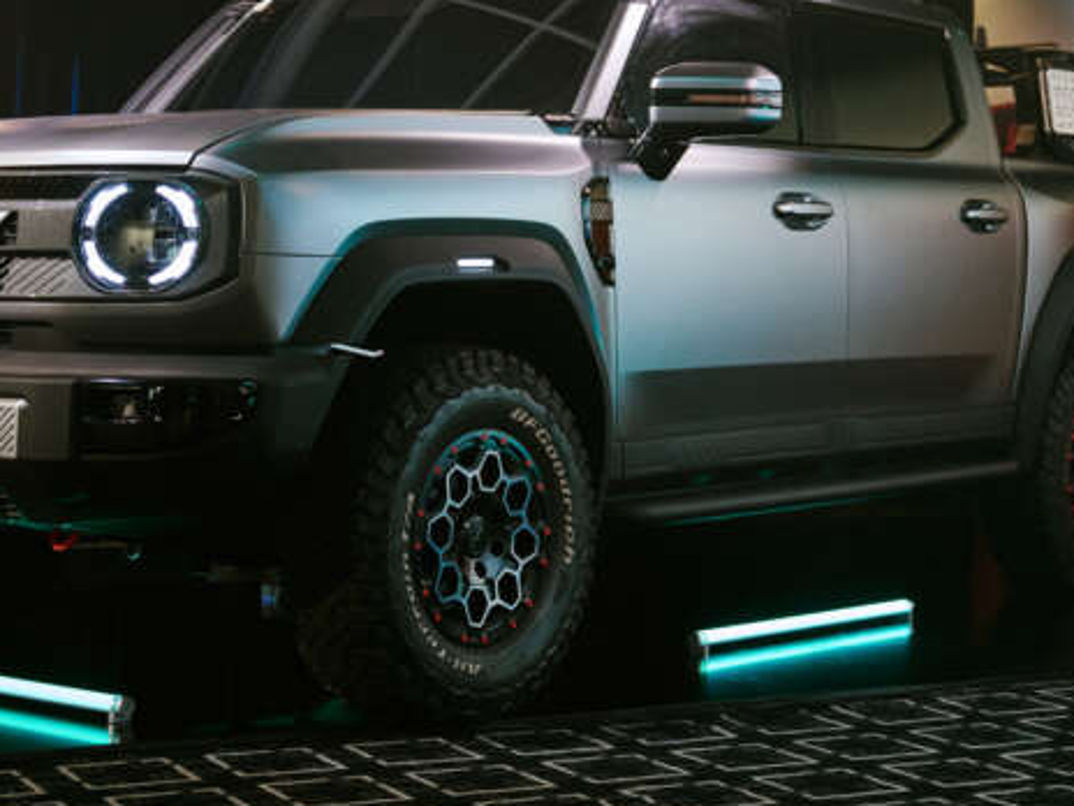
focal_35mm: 74
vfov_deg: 19.8
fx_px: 2296
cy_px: 210
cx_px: 500
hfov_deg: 26.3
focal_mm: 42
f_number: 2.8
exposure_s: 1/200
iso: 1250
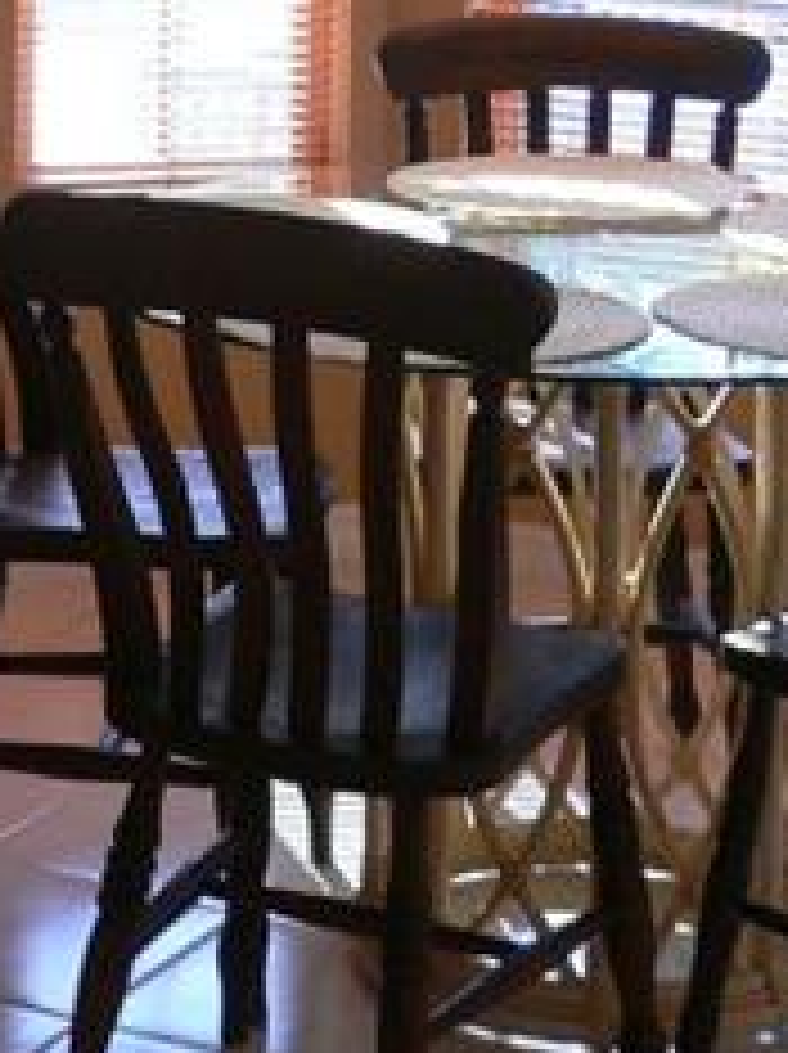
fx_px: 3497
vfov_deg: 16.8
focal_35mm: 115
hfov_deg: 12.7
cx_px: 27
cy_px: 18
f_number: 2.8
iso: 100
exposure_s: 1/30
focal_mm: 5.8
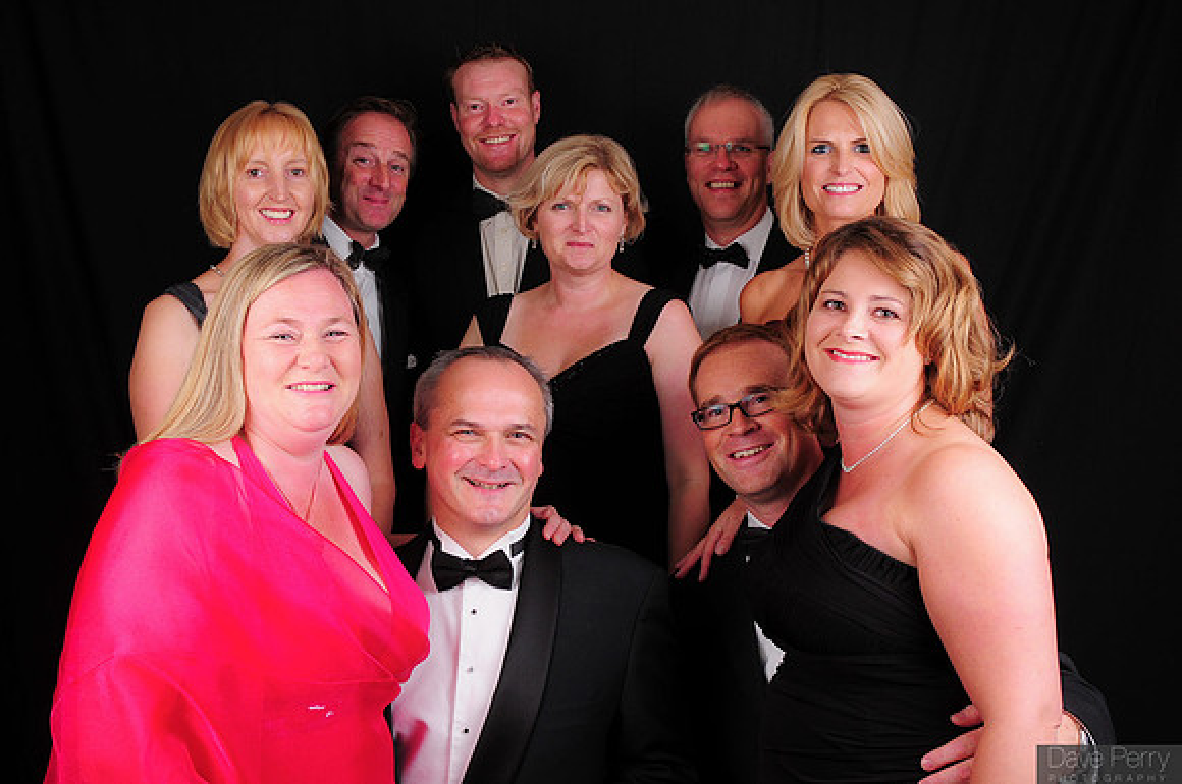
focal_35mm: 33
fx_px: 1082
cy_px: 392
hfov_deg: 57.3
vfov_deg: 39.9
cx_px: 591
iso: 200
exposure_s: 1/125
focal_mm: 22
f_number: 8
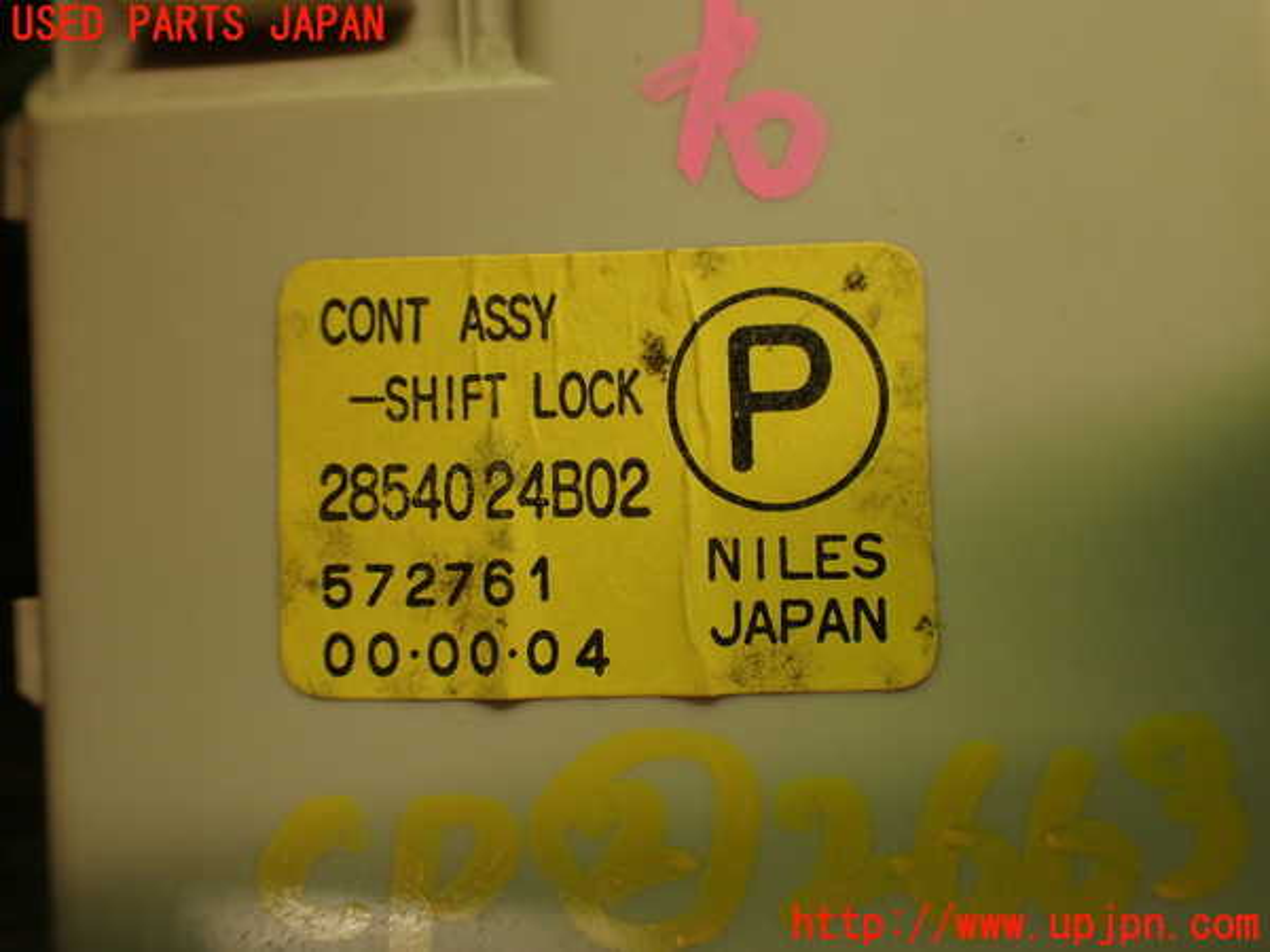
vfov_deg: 44.2
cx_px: 635
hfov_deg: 56.8
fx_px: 1174
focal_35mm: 32
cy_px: 476
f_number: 2.4
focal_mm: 5.79
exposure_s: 1/50
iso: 200
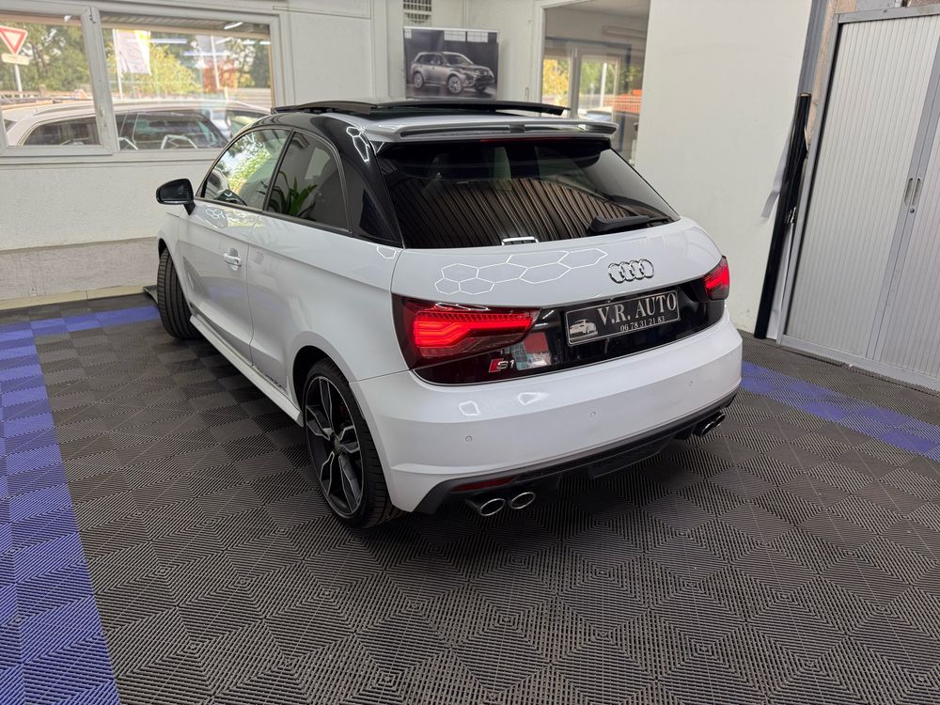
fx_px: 652
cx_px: 470
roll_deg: -1.2
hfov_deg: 71.6
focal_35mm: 24
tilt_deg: -19.9
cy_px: 352
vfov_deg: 56.8
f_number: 1.78
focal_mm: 6.76
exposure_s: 1/100
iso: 125
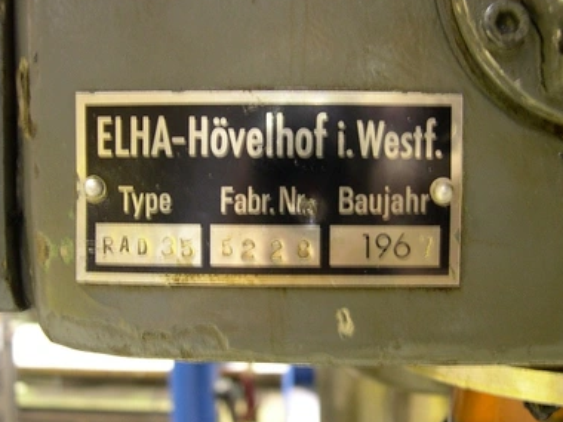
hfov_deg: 46.8
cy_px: 212
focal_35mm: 40
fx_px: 651
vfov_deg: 36.0
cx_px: 286
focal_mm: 8
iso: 327
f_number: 2.8
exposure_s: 1/5.1
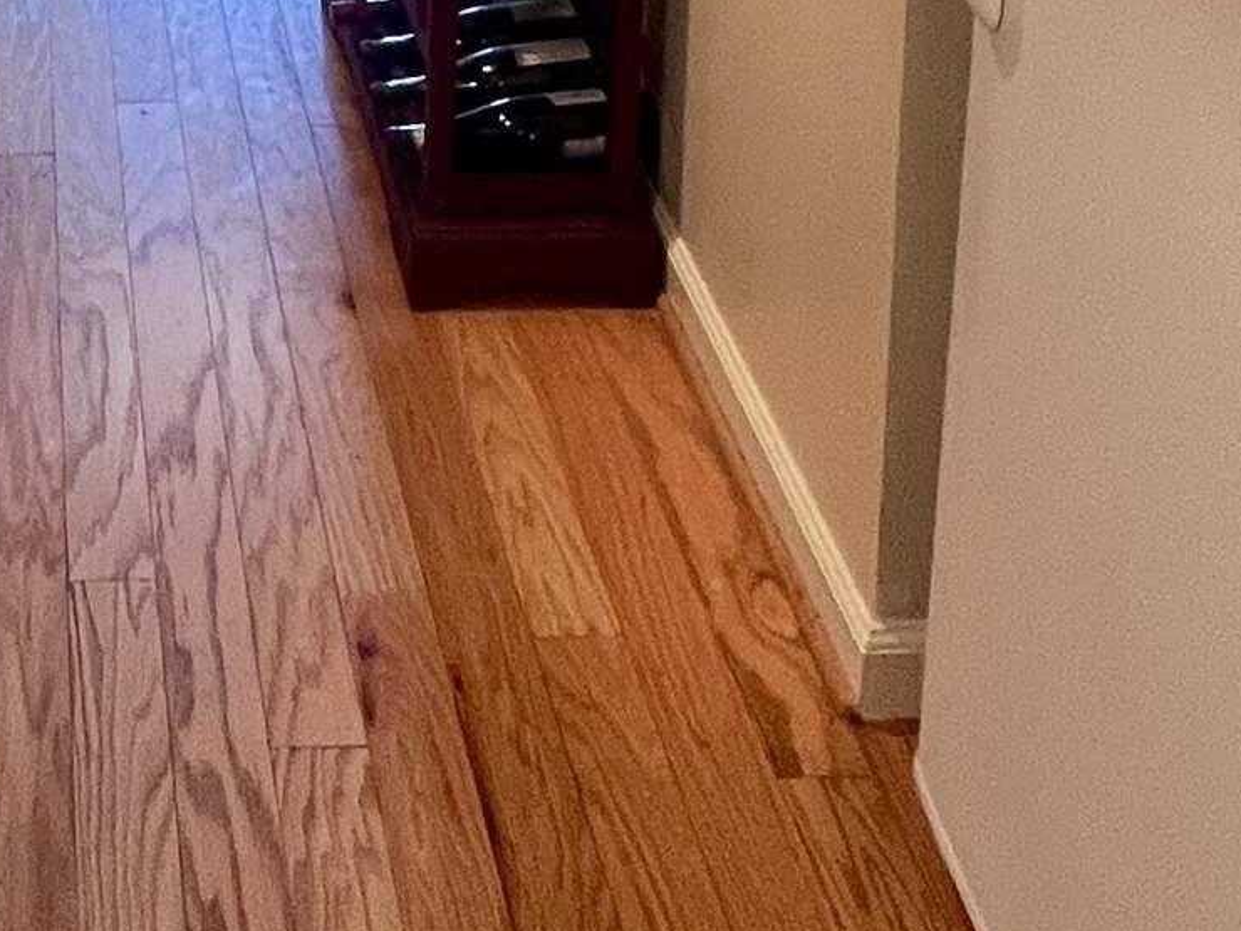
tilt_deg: -6.9
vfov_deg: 19.9
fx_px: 1936
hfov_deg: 33.1
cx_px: 59
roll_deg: +0.3
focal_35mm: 54
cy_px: -740
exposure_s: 1/60
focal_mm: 1.57
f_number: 1.8
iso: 200
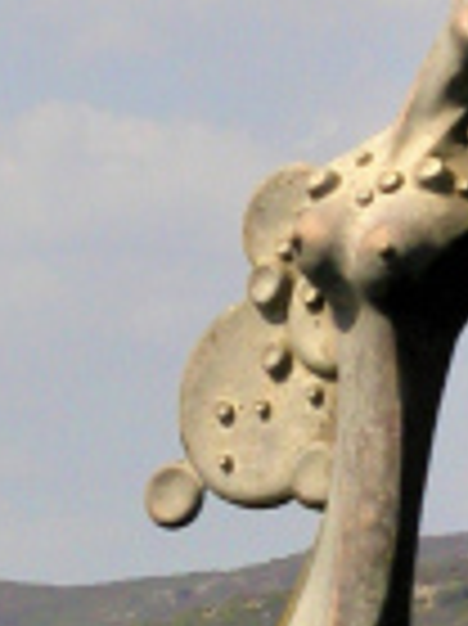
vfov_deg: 3.2
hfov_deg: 2.4
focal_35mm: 617
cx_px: 387
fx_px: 11139
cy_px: 509
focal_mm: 29.7
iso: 100
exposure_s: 1/352
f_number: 7.8
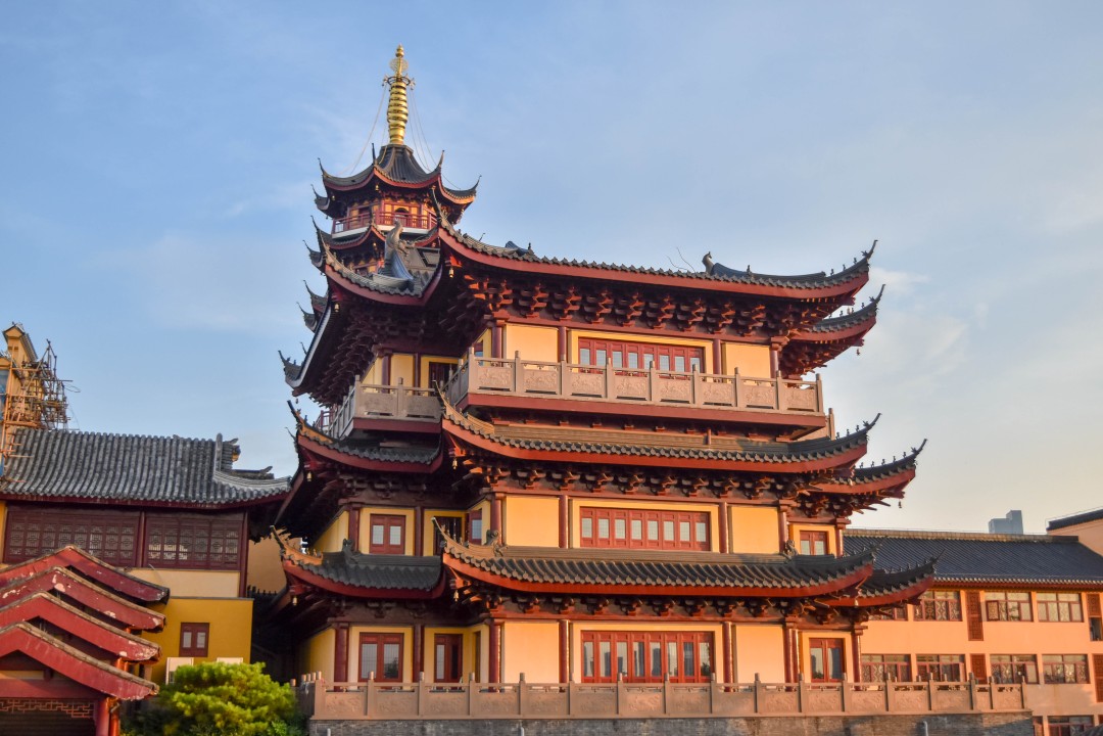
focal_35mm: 40
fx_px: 1241
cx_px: 552
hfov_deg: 47.9
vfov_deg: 33.0
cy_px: 368
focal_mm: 27
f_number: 4
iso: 500
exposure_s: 1/1000
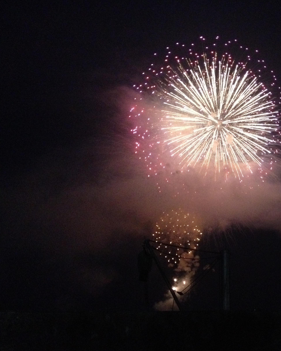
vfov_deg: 40.3
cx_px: 235
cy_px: 175
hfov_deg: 31.7
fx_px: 478
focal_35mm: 46
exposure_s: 1/15
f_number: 2.4
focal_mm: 4.28
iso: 800
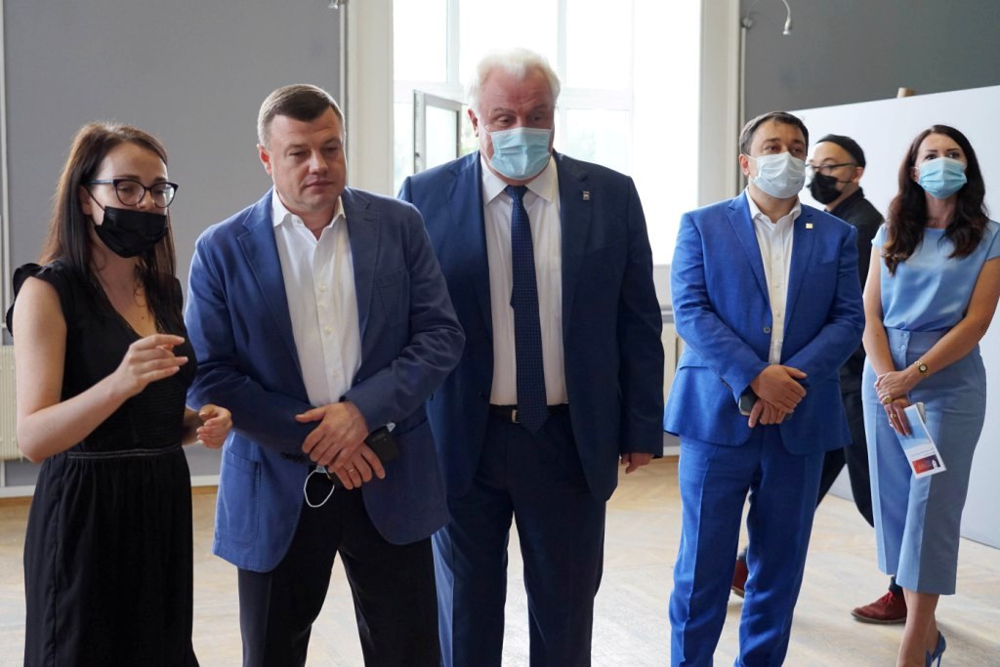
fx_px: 1222
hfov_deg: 44.5
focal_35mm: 44
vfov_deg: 30.5
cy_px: 334
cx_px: 500
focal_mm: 44
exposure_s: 1/100
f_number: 4
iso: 1250
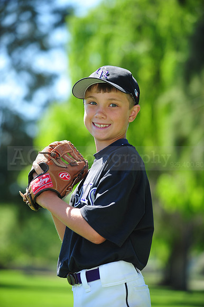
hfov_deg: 10.5
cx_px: 102
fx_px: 1106
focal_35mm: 130
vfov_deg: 15.8
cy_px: 154
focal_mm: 130
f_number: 4
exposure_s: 1/640
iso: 200
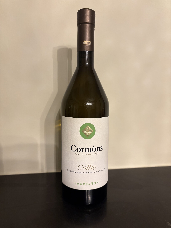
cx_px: 86
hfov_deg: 53.1
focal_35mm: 26
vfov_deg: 67.3
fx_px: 171
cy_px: 114
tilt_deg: -5.4
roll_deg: -0.2
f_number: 1.6
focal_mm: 5.96
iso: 250
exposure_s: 1/50
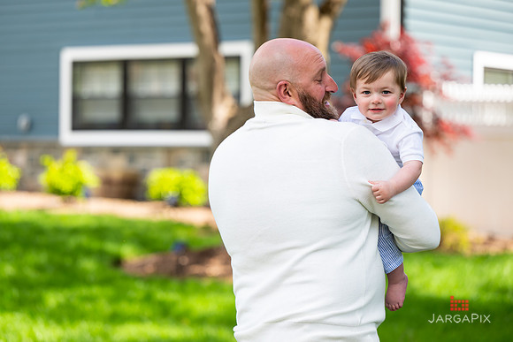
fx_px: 1856
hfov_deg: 15.7
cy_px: 164
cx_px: 258
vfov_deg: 10.5
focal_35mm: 130
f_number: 3.2
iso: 200
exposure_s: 1/640
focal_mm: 120
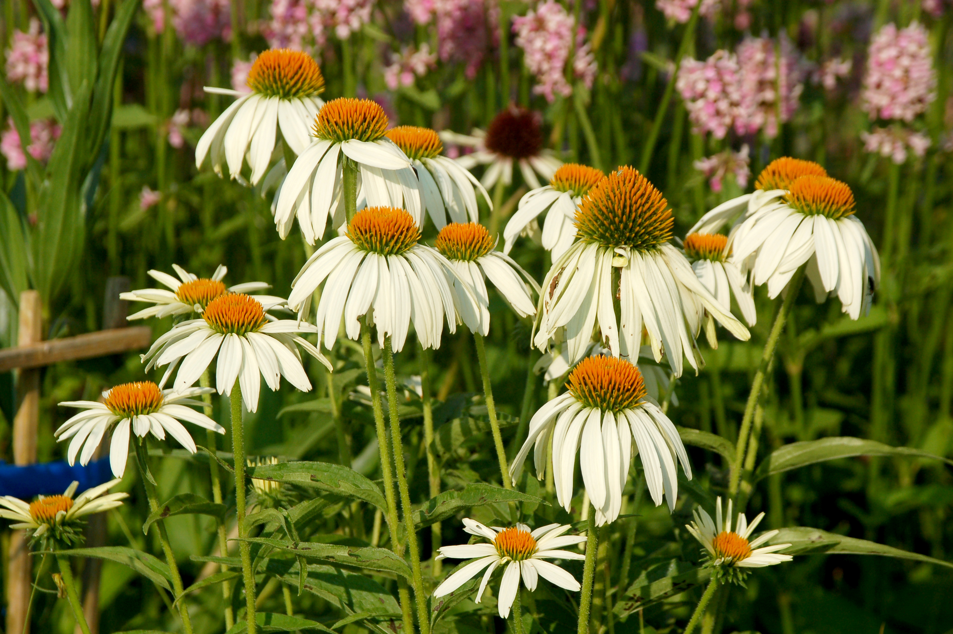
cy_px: 317
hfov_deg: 18.2
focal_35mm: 112
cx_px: 476
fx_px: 2975
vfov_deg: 12.2
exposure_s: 1/800
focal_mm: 75
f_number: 7.1
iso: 200
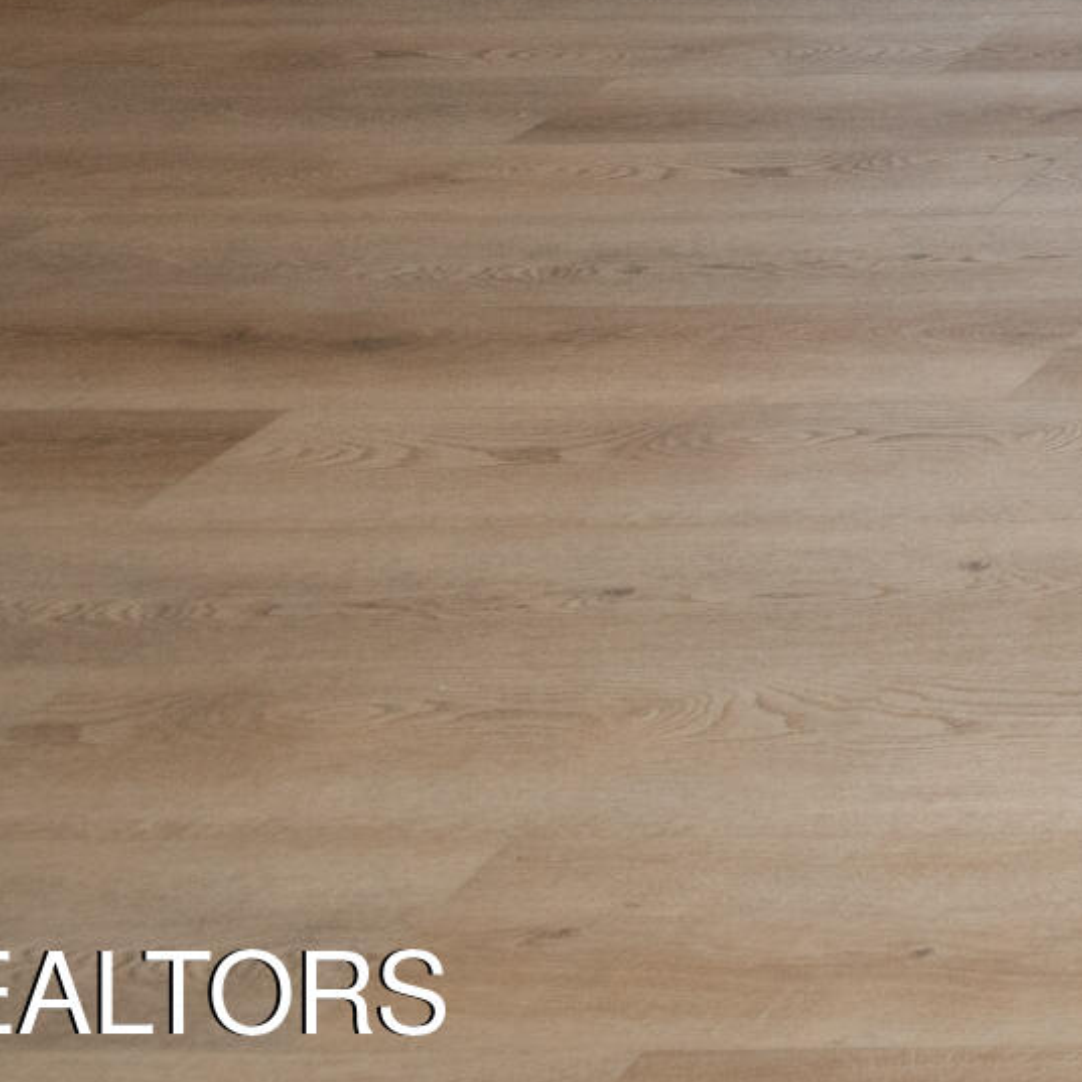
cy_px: -836
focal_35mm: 76
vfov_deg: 18.2
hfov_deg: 14.5
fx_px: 2688
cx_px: 2617
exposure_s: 1/250
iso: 400
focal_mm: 16
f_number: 9
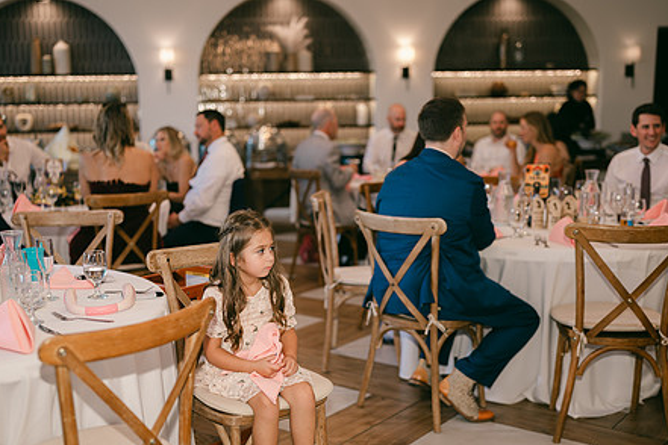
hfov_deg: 42.6
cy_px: 279
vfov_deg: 29.1
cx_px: 288
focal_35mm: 46
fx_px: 853
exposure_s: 1/125
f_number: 1.4
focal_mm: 35
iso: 100
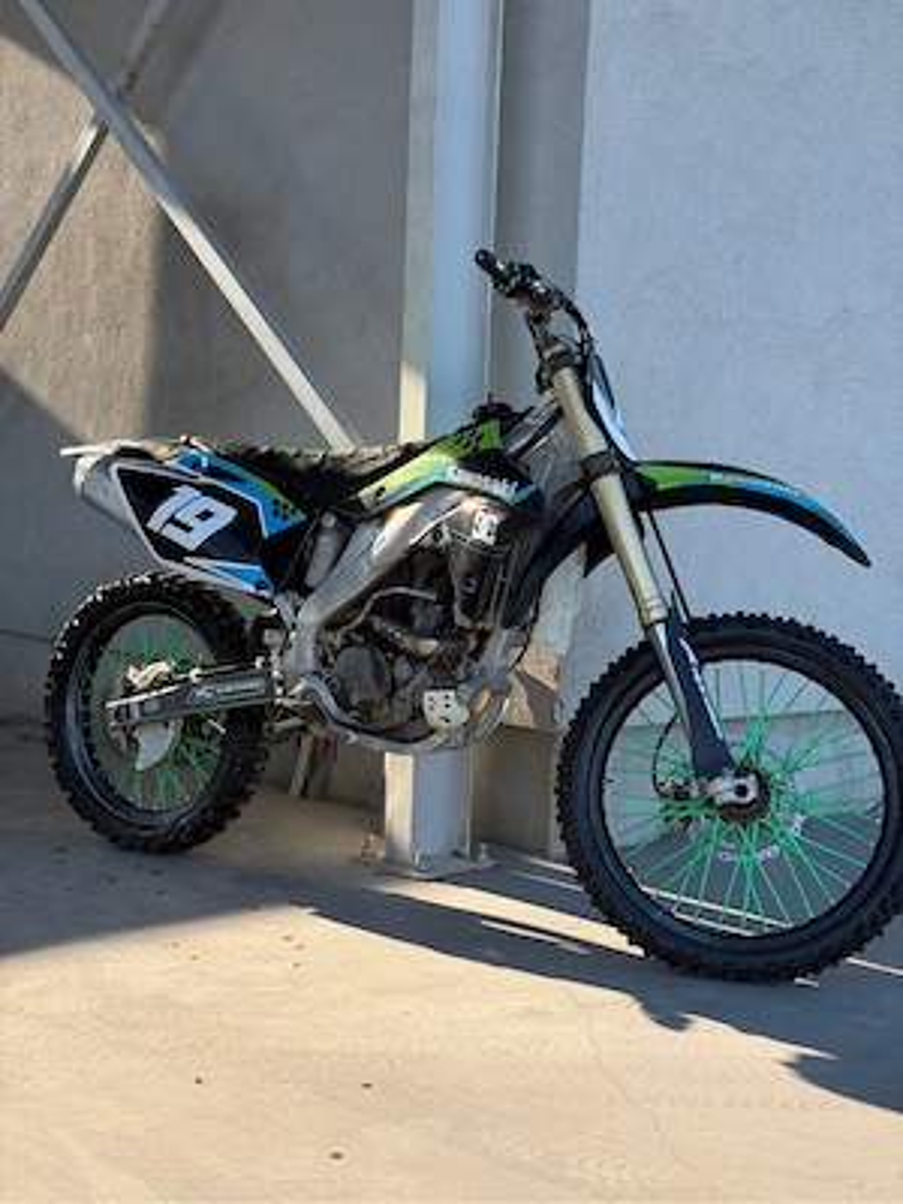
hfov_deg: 30.3
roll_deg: -2.4
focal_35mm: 48
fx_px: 1670
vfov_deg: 39.7
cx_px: 452
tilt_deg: -3.6
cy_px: 602
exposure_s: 1/1203
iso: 64
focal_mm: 6.76
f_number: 1.78
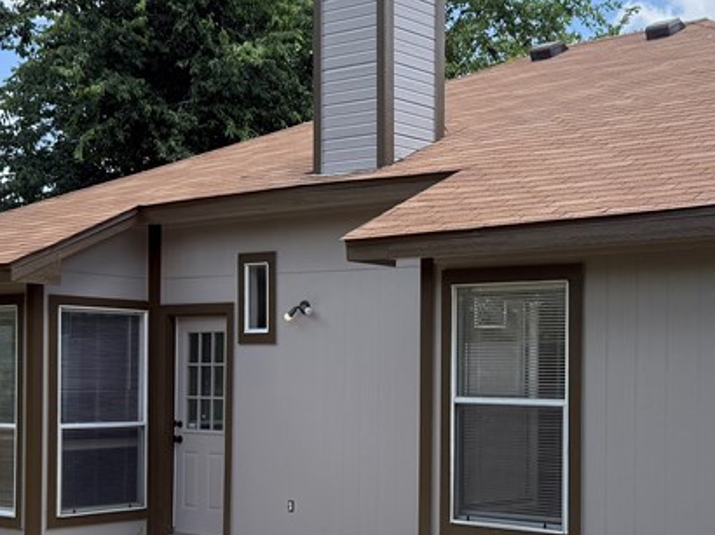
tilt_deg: +1.4
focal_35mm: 60
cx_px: 525
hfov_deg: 31.7
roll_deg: -0.7
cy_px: 371
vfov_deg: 24.2
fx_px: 1239
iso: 100
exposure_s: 1/2370
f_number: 1.78
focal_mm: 6.76
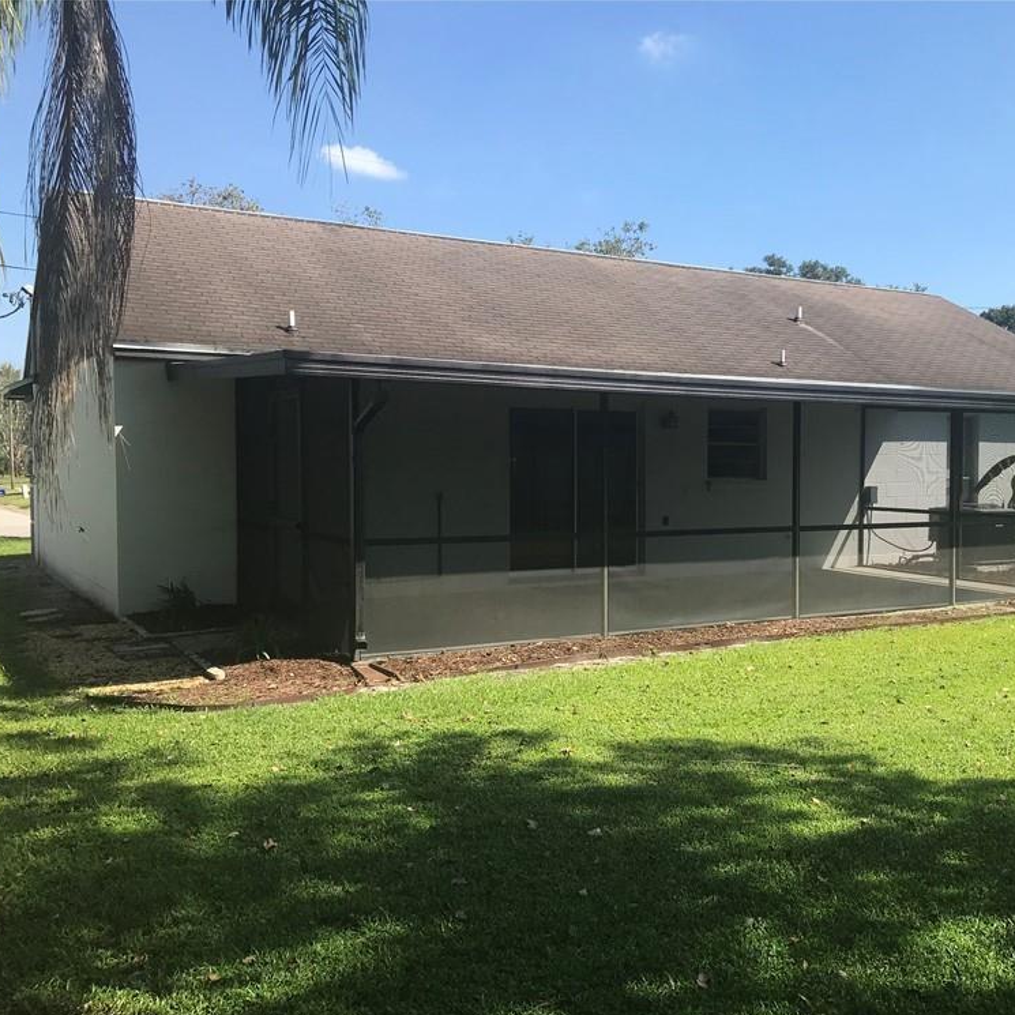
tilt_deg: -1.9
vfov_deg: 48.4
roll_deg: -0.5
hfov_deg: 47.6
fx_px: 1128
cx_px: 680
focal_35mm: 34
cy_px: 522
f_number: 1.8
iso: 20
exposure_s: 1/1546
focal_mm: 3.99
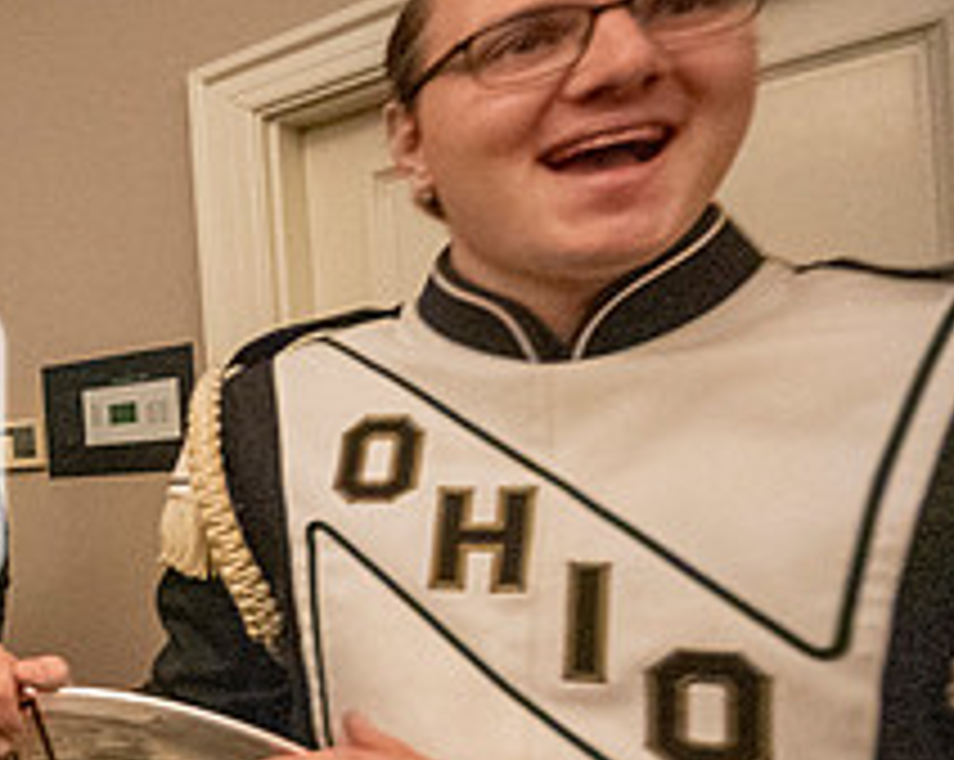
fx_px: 1015
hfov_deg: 33.6
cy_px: 492
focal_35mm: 36
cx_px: -333
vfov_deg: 40.7
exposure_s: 1/250
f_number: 4.5
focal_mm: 14
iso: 16000
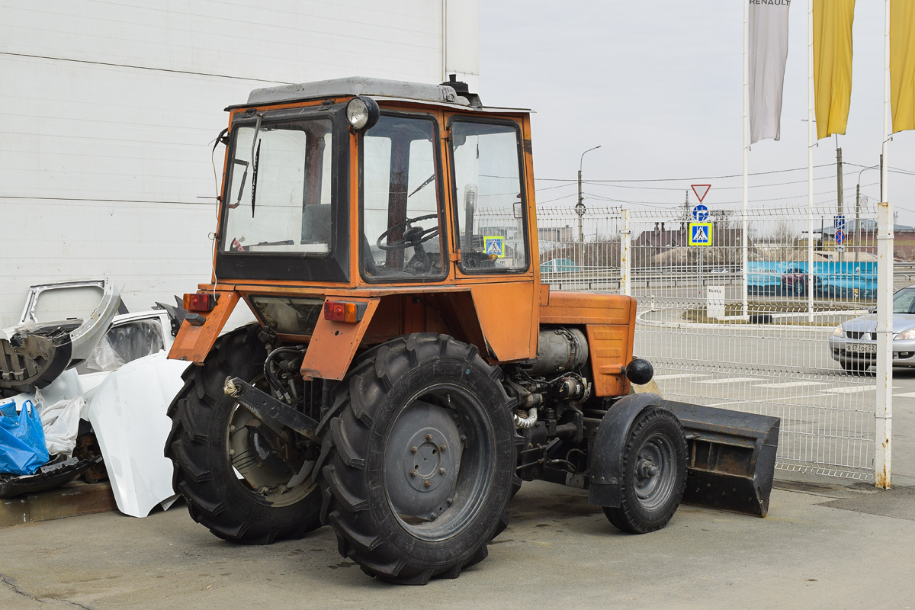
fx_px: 1220
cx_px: 458
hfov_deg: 41.1
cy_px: 305
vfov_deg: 28.1
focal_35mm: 48
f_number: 9
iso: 200
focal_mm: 32
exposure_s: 1/320
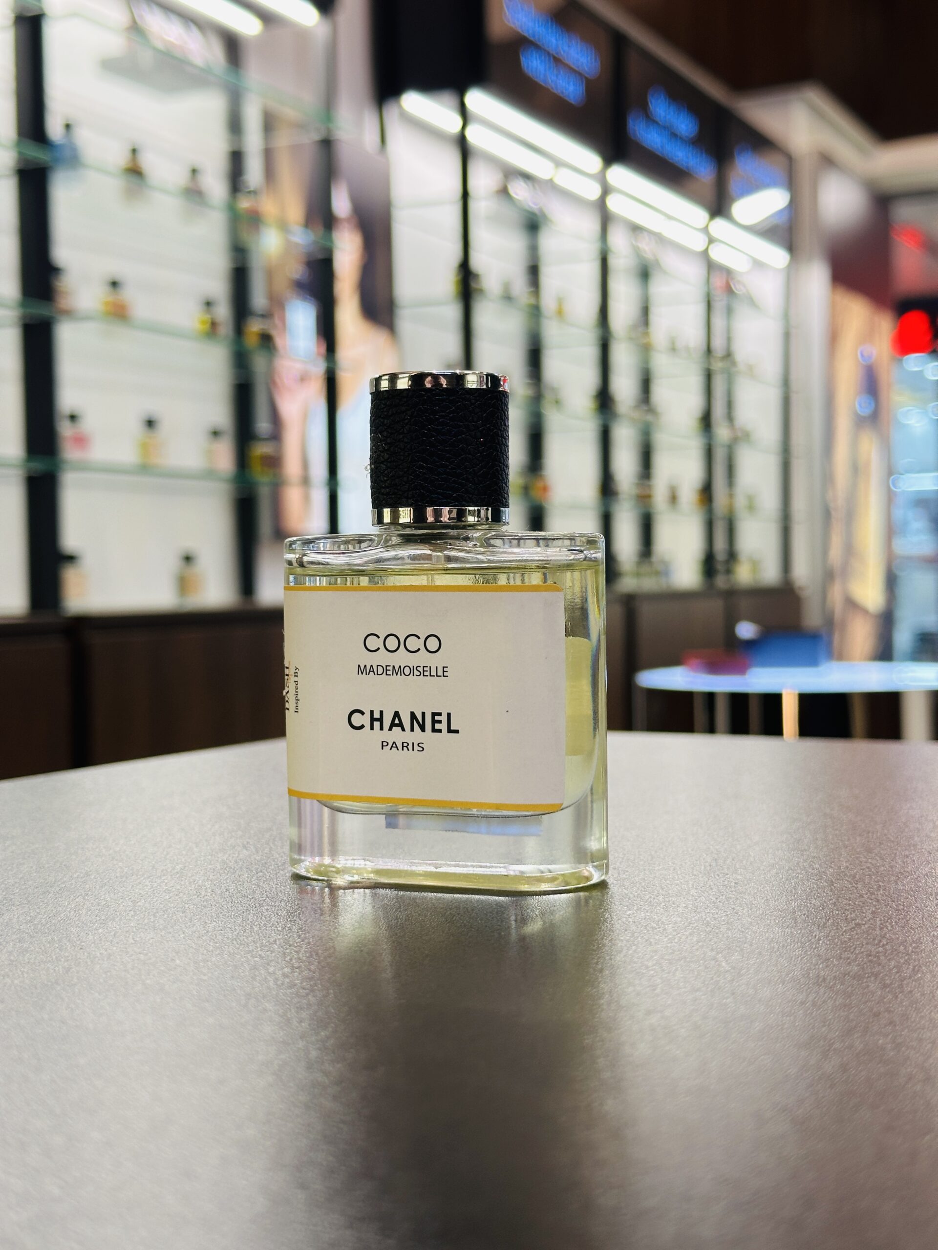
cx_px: 469
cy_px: 625
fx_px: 1734
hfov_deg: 30.3
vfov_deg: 39.7
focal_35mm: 48
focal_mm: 6.86
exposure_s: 1/50
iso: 50
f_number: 1.78
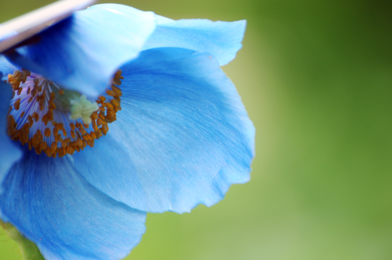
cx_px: 196
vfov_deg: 3.0
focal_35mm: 450
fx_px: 4894
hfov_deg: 4.6
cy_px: 130
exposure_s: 1/125
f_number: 5.6
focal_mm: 300
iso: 400
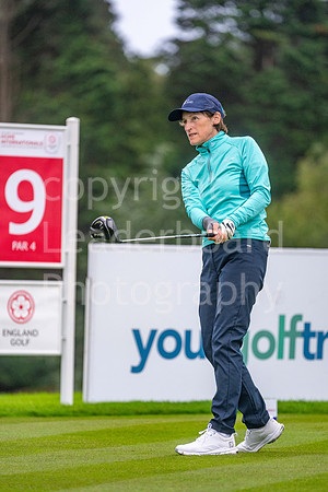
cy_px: 246
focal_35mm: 300
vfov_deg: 6.9
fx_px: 4100
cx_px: 164
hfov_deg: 4.6
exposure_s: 1/400
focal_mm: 300
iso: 1000
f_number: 4.5
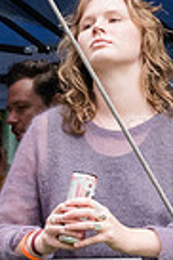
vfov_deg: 6.2
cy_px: 198
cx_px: 260
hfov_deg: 4.1
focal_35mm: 332
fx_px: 2399
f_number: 4.5
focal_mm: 55
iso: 3200
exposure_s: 1/200
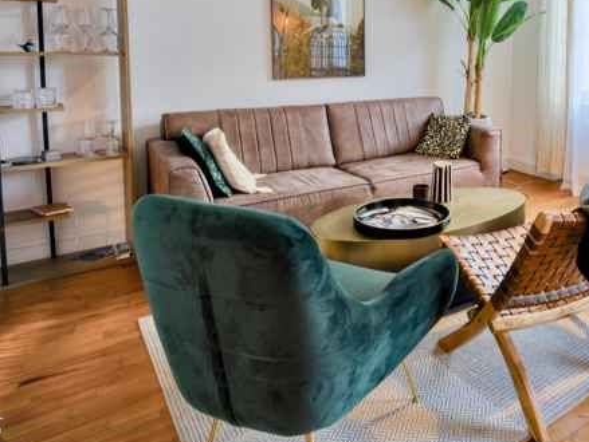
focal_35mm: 28
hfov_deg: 58.6
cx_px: 471
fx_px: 477
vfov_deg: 47.2
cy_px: 90
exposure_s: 1/6
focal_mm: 16
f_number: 8
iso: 800
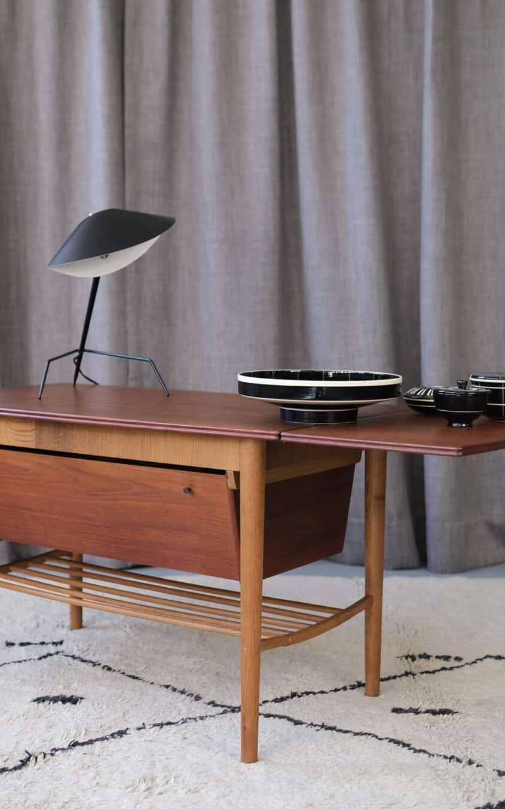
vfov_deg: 37.5
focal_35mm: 54
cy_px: 407
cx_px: 187
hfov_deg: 23.9
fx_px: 1190
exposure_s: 1/110
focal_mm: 23
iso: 160
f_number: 1.8
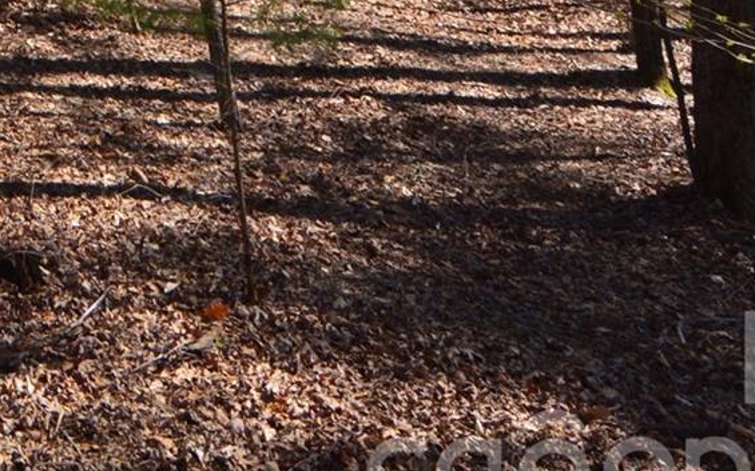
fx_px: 1252
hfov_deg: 28.3
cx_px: -198
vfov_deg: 17.8
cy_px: -334
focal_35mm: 61
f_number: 10
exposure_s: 1/160
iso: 400
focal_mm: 11
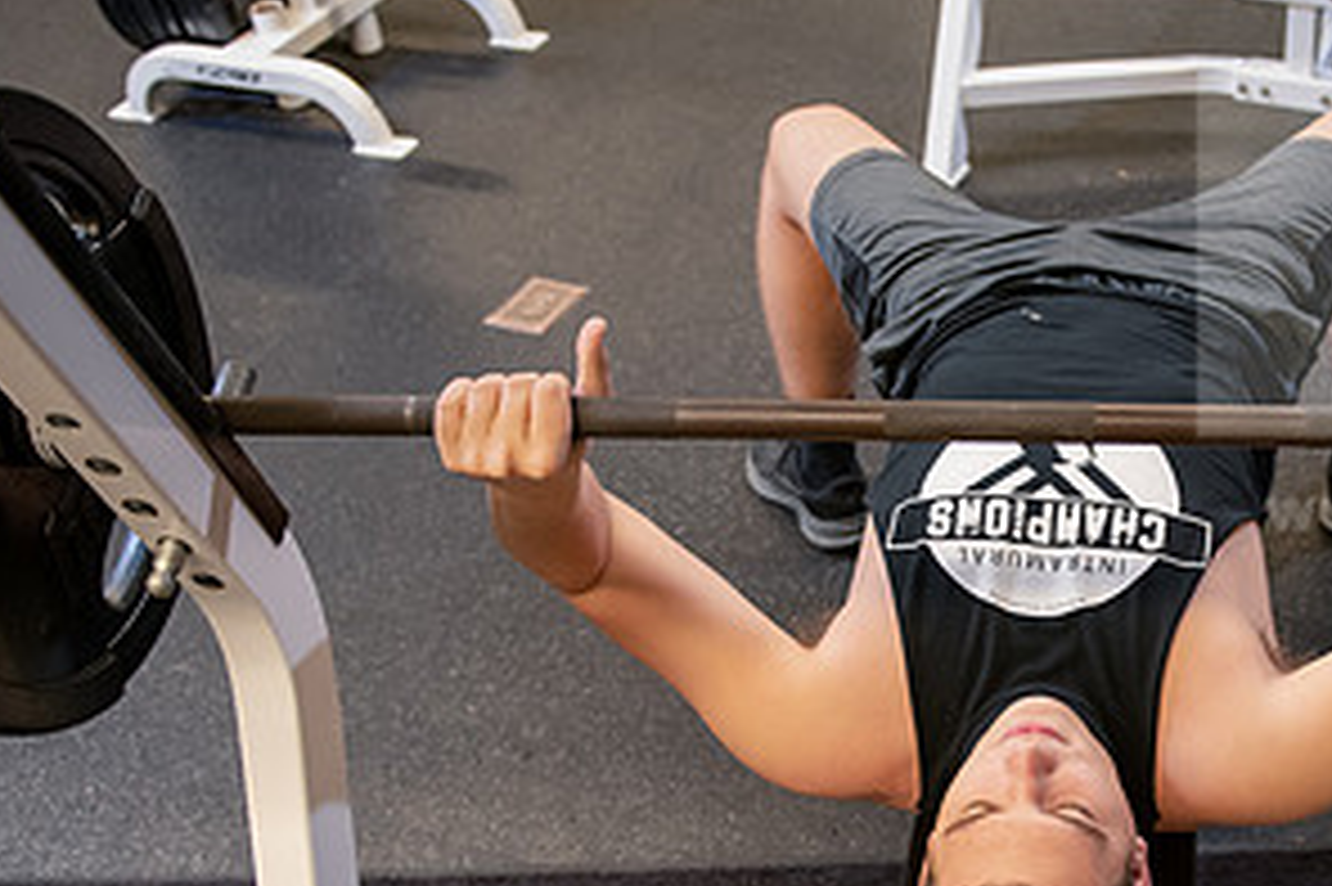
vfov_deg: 26.3
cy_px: 605
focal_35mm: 51
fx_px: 1886
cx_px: 1062
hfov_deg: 37.5
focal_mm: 26
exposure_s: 1/200
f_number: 3.2
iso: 1000
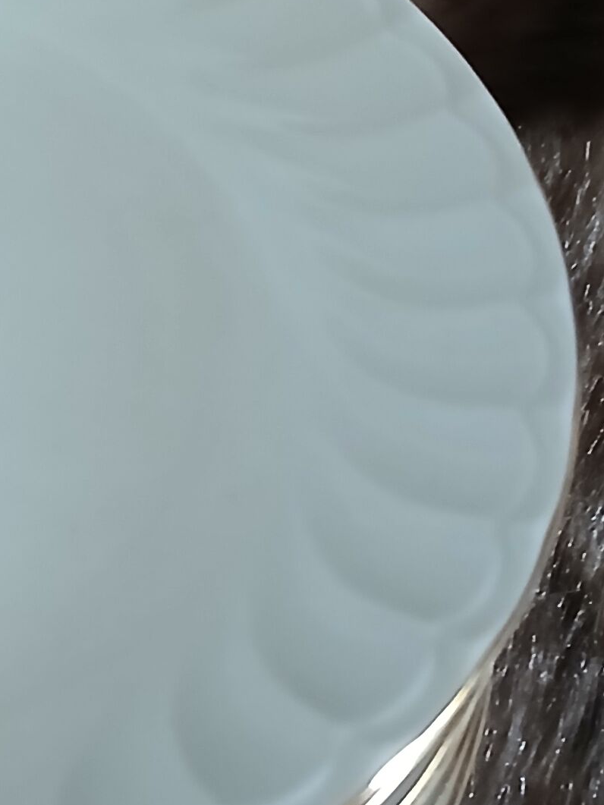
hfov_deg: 14.2
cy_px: 325
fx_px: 2326
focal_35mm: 100
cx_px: -189
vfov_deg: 19.6
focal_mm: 3.98
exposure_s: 1/20
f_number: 1.8
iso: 500
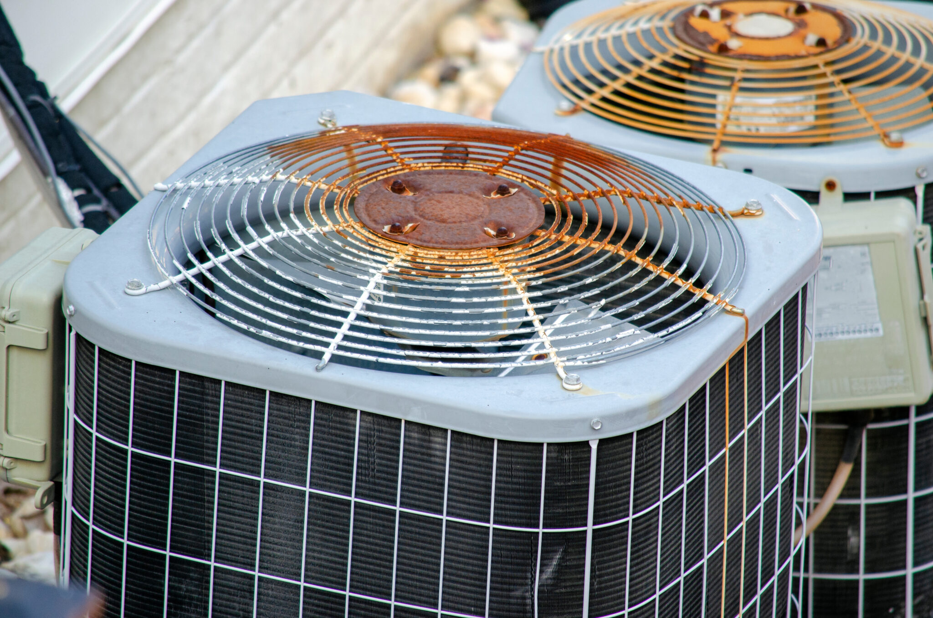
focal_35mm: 450
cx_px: 466
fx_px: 11637
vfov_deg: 3.0
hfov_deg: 4.6
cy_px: 309
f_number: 5.6
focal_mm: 300
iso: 400
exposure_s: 1/320
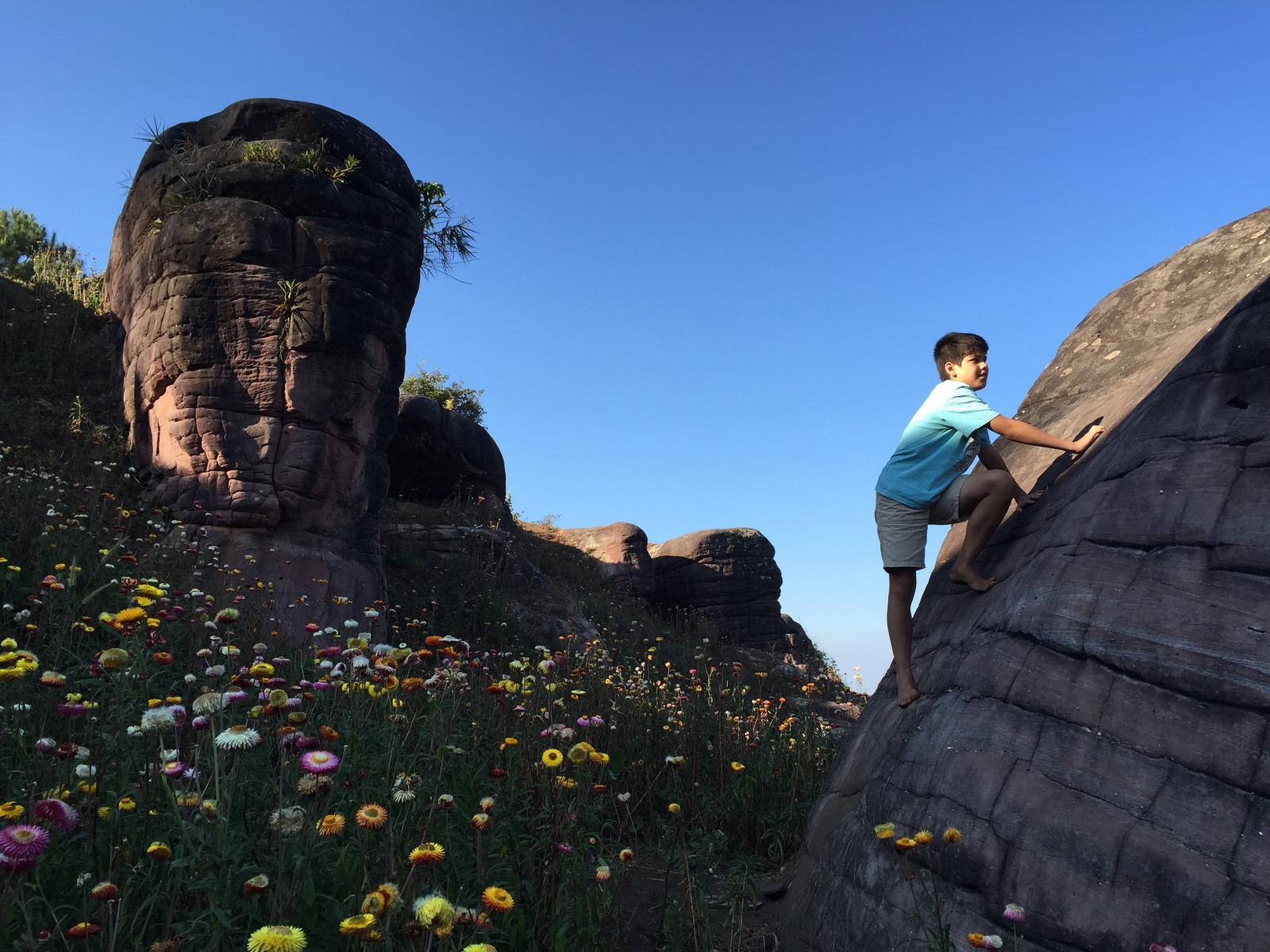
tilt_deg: +11.6
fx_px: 1064
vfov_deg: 48.2
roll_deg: +0.3
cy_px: 476
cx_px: 635
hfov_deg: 61.7
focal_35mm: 29
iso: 32
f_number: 2.2
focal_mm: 4.15
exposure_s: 1/791
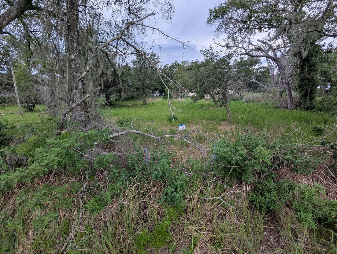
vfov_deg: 78.2
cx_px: 168
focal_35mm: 16
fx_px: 156
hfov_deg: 94.4
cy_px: 127
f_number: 2.2
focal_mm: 2.35
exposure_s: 1/199
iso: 49
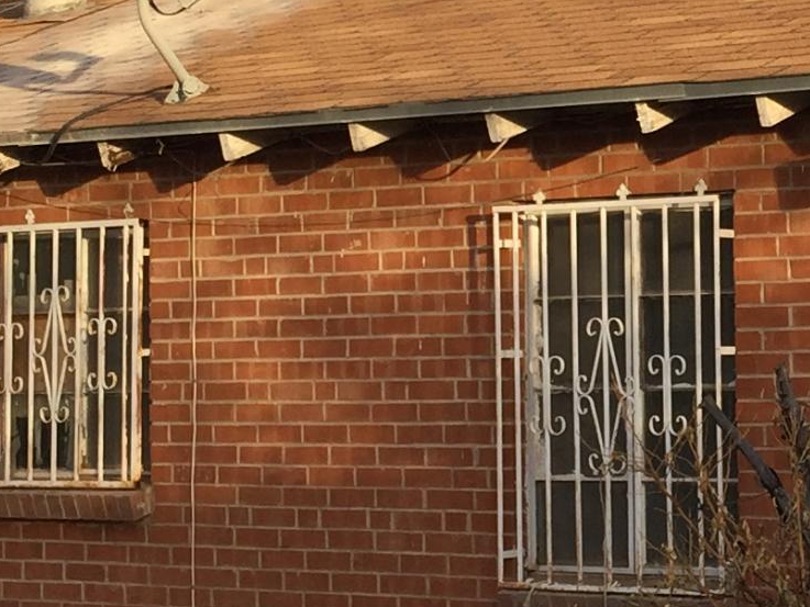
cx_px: 877
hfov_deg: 16.2
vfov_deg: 12.6
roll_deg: +1.2
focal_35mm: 118
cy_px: 294
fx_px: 2762
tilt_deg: +1.0
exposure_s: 1/581
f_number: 2.2
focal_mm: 4.15
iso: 32
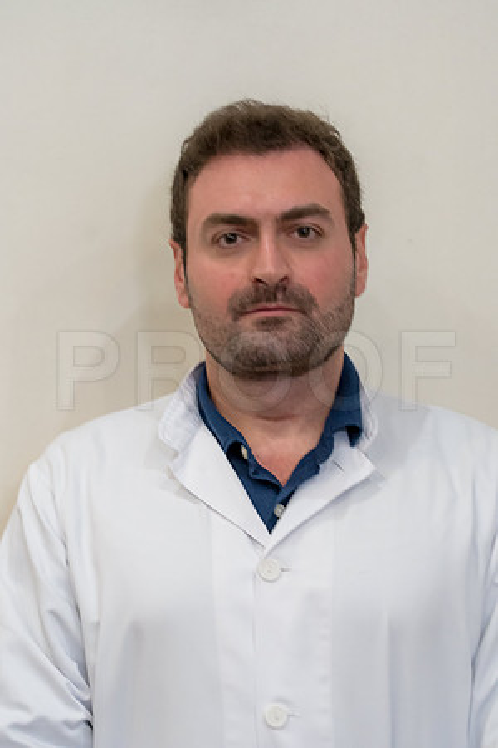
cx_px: 249
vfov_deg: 11.4
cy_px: 374
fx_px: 3735
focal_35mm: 180
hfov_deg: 7.6
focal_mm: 180
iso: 5000
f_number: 4
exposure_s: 1/80
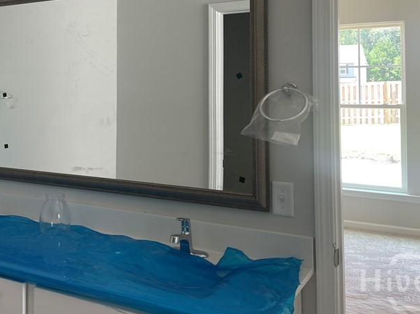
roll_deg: -0.3
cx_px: 103
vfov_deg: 33.5
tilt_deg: +0.8
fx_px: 509
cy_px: 71
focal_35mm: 42
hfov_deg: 43.3
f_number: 1.6
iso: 80
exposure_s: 1/121
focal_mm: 5.1
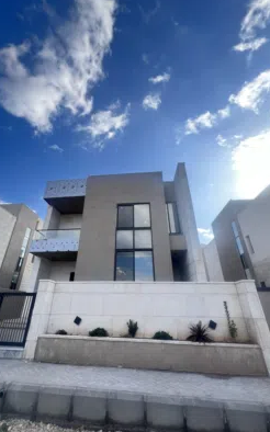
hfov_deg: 78.4
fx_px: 165
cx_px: 124
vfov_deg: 105.3
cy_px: 214
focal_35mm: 14
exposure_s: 1/459
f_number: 1.8
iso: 32
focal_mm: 1.57
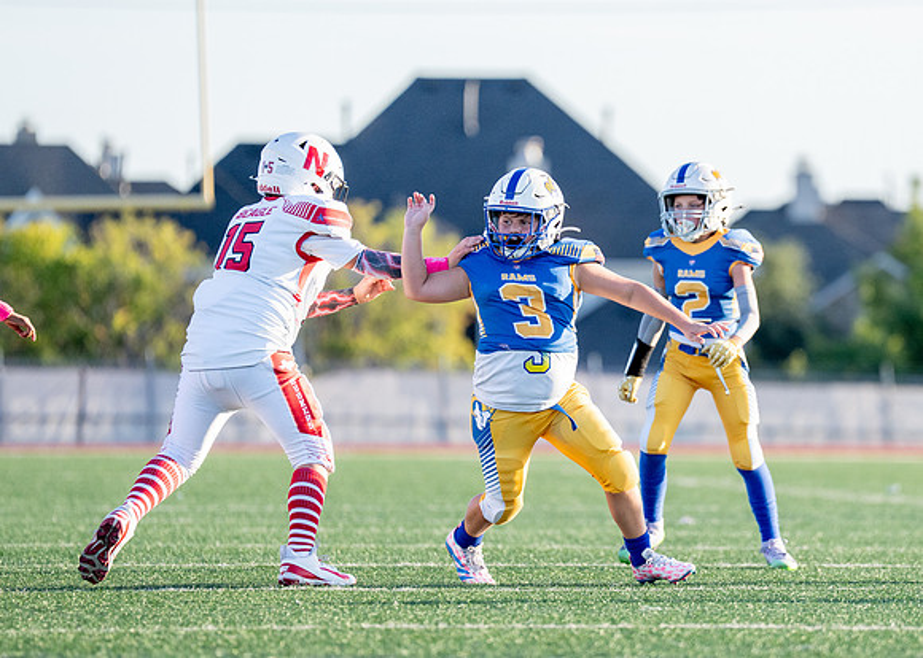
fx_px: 9200
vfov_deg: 4.1
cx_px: 708
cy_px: 326
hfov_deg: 5.7
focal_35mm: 351
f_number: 2.8
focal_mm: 200
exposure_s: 1/3200
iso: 400
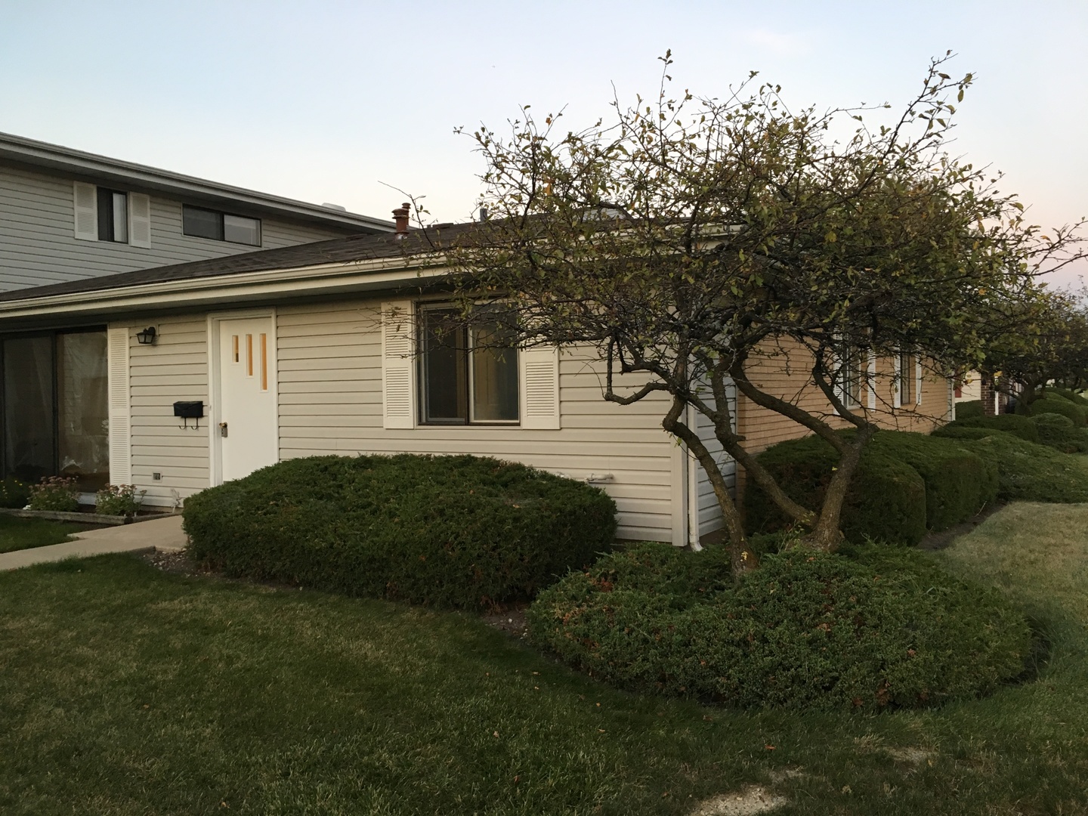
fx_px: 911
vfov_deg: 48.2
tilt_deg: -1.1
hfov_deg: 61.7
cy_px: 408
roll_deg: +1.0
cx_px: 544
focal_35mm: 29
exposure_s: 1/30
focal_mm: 4.15
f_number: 2.2
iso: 80
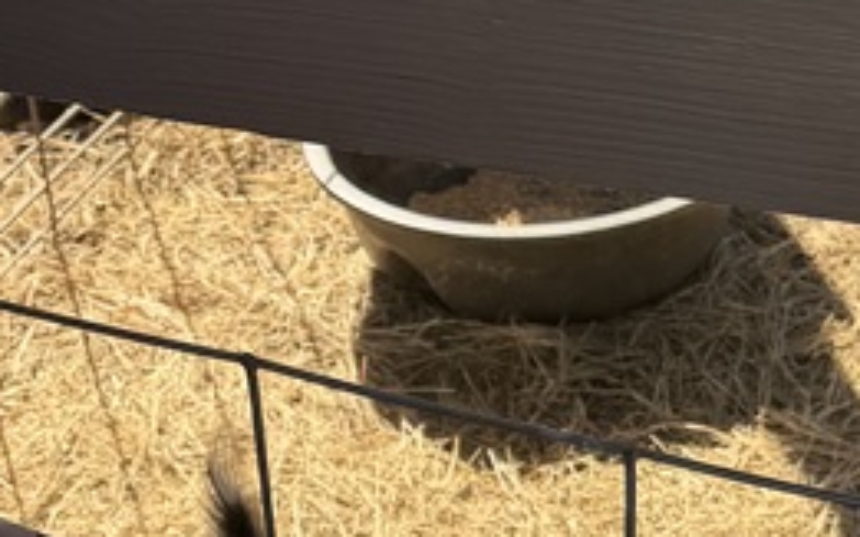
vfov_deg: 12.6
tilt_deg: -38.3
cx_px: 399
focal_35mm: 100
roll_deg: +4.9
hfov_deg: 20.8
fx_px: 2343
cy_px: 715
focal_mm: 6.76
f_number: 1.78
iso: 80
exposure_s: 1/1005
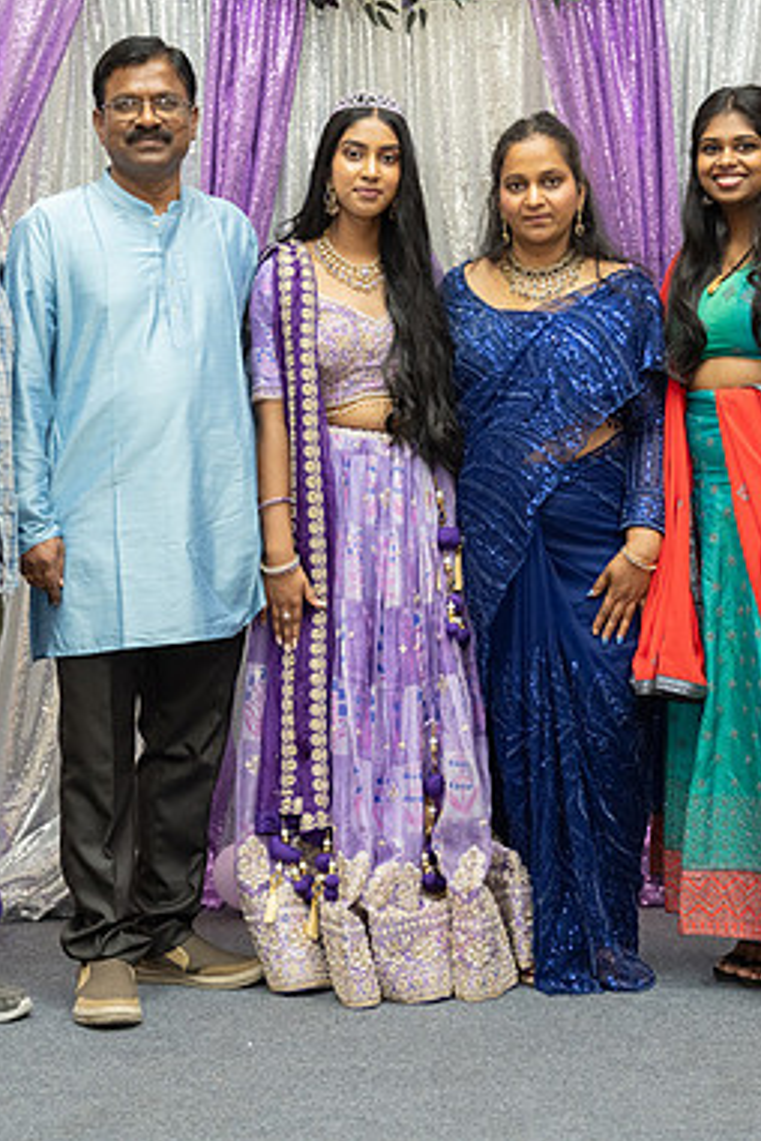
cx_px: 383
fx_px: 2283
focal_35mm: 72
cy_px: 568
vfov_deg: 28.1
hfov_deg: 18.9
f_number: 4
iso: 1000
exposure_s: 1/160
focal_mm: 47
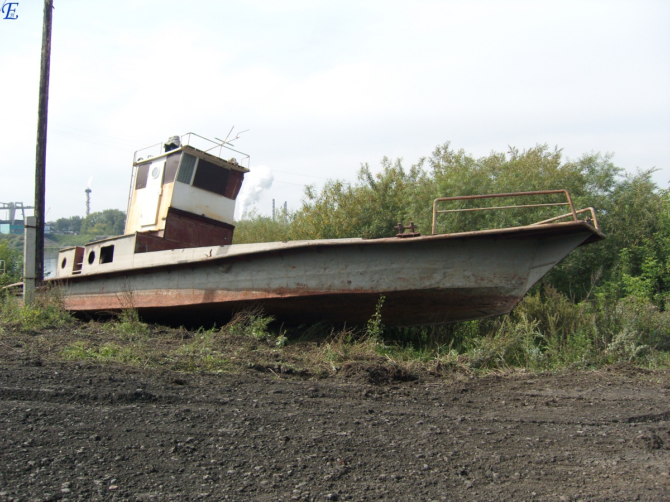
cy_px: 251
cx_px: 335
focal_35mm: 34
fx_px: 658
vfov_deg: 41.8
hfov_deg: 54.0
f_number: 7
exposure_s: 1/160
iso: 80
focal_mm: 7.3
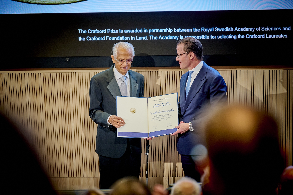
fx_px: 1221
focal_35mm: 150
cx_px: 146
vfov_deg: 9.1
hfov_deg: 13.7
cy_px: 98
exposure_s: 1/125
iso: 640
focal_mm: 150
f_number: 2.8
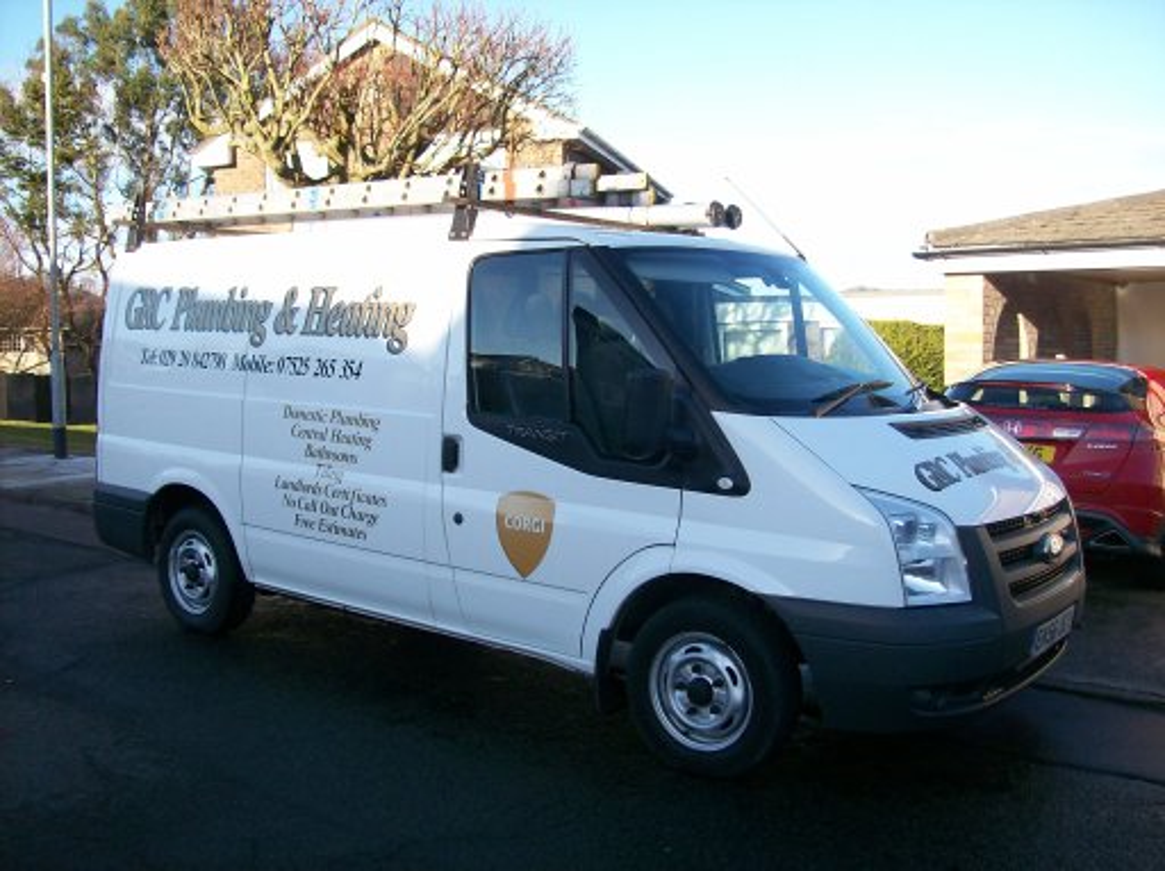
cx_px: 582
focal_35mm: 36
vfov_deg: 39.6
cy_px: 436
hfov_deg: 51.4
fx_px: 1210
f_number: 2.7
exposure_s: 1/447
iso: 80
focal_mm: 6
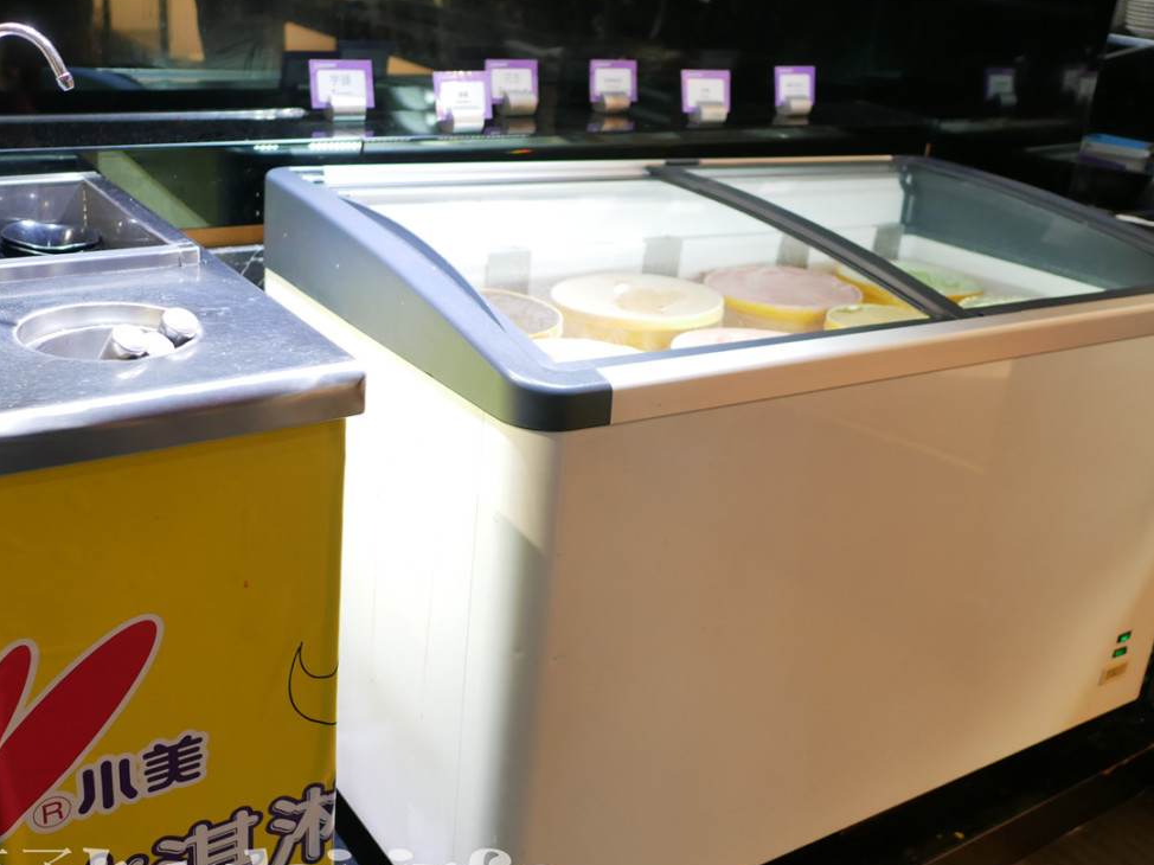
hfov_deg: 50.1
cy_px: 450
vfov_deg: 38.6
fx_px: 1233
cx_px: 538
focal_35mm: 37
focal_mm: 15
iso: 400
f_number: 1.7
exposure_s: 1/60
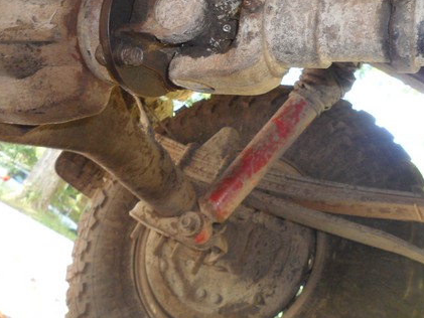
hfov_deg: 45.7
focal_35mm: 41
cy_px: 118
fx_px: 502
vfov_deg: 35.0
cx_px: 187
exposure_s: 1/45
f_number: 3.5
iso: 200
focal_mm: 4.9
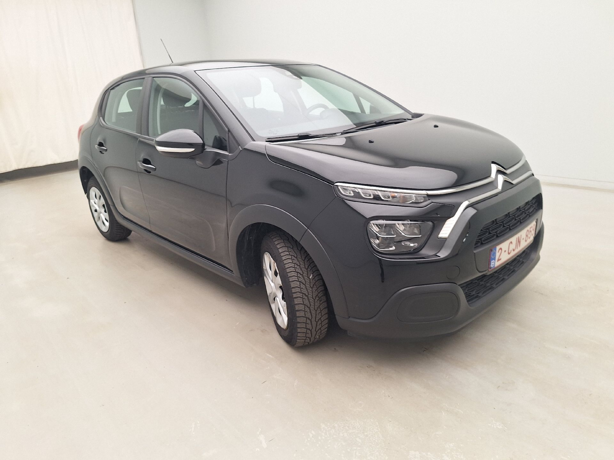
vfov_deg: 58.9
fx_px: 408
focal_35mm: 23
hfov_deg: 73.9
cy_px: 230
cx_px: 307
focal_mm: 5.54
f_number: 1.8
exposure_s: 1/100
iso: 64
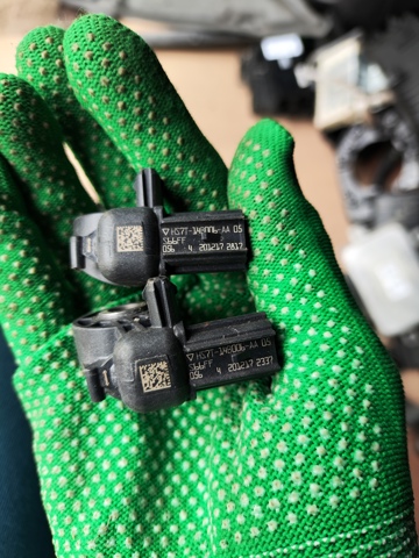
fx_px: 387
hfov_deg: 56.8
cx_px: 210
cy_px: 279
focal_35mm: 24
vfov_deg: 71.6
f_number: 1.8
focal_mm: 4.68
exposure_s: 1/100
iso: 50
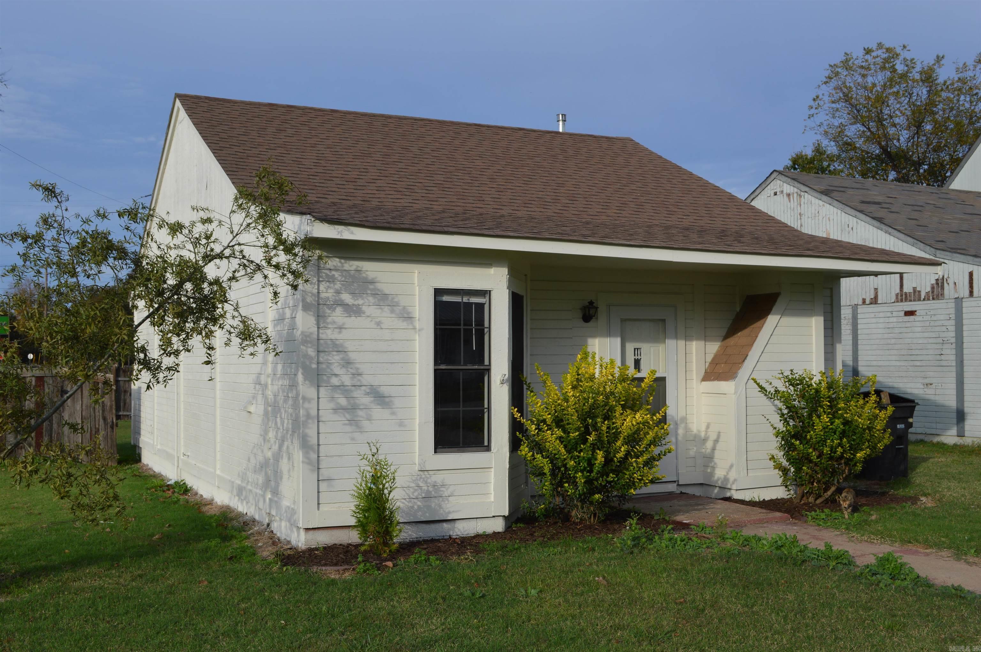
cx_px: 490
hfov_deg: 53.2
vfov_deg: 36.8
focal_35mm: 36
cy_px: 326
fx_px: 980
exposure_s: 1/250
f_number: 8
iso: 100
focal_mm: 24
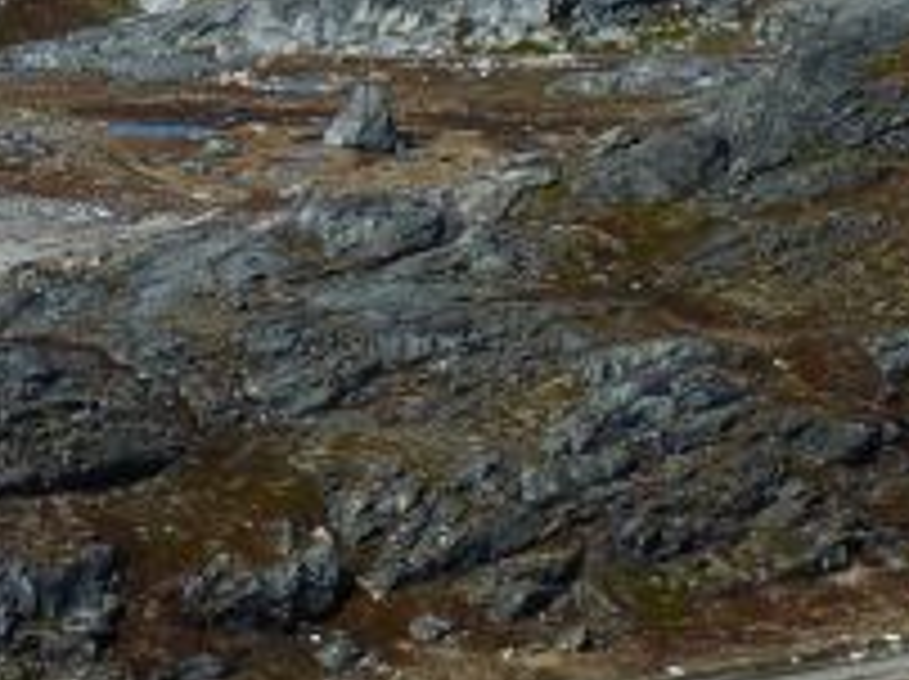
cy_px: -626
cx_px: -324
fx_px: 5718
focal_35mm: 218
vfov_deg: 6.6
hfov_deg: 8.9
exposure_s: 1/640
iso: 80
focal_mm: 9.1
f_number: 5.6
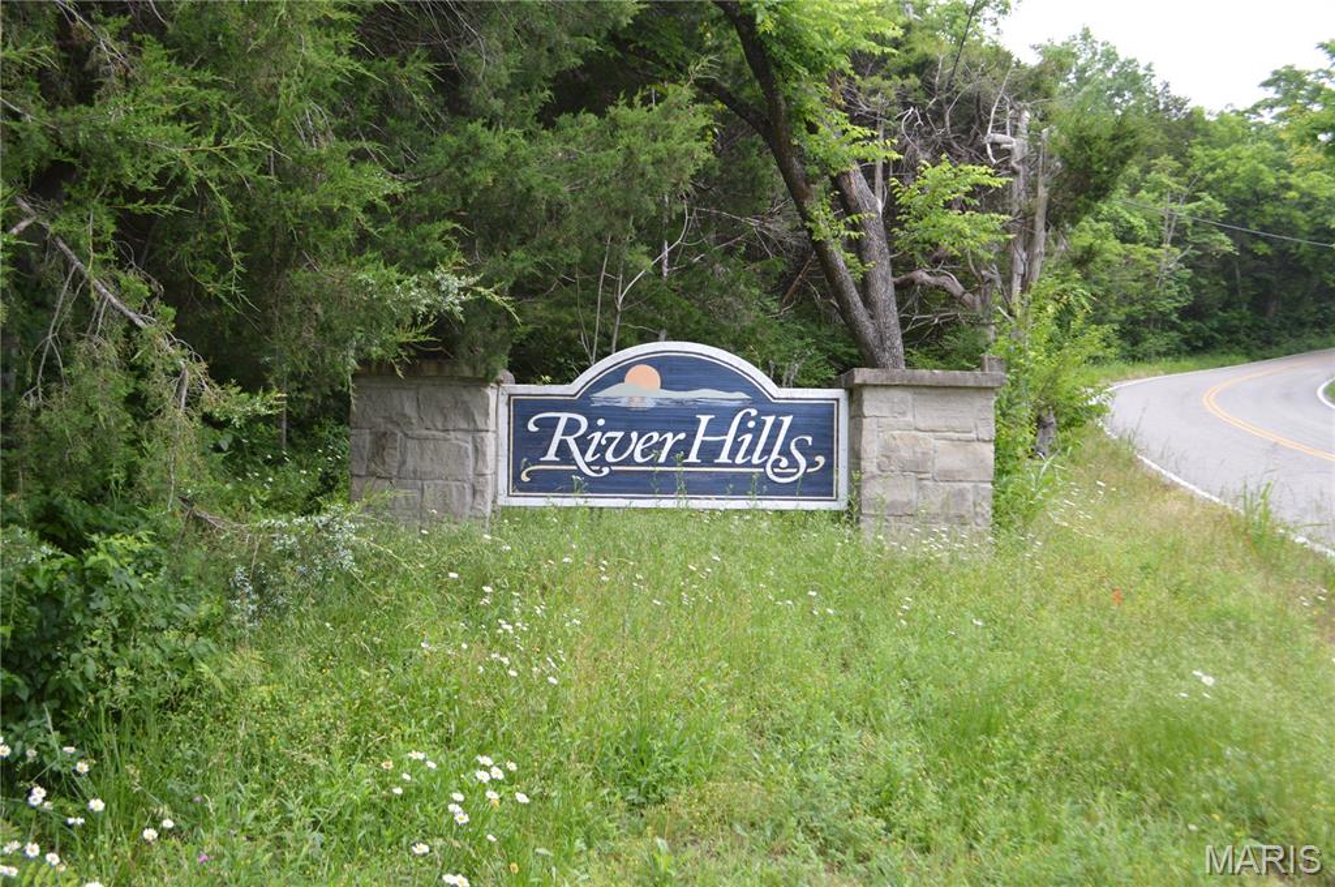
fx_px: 1222
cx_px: 668
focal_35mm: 33
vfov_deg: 39.9
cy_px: 444
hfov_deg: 57.3
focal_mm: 22
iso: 400
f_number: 5.6
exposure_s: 1/125
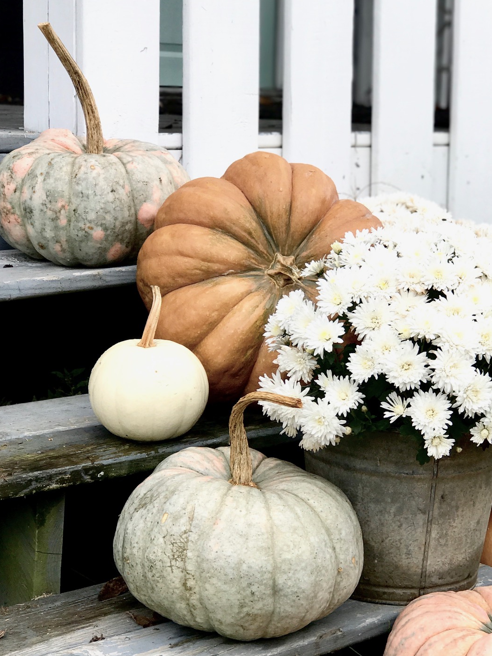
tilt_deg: -11.0
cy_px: 399
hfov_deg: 18.0
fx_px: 1554
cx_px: 320
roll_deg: -1.7
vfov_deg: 23.8
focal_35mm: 82
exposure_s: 1/176
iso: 20
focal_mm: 6.6
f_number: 2.8
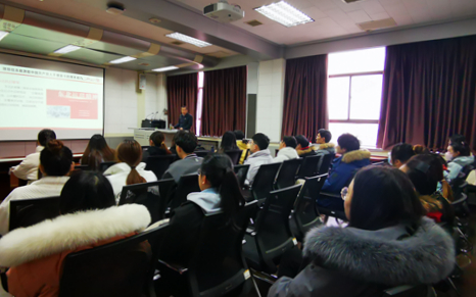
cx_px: 228
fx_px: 259
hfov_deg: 85.0
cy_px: 134
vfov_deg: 59.5
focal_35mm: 20
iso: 400
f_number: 2.2
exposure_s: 1/50
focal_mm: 2.26
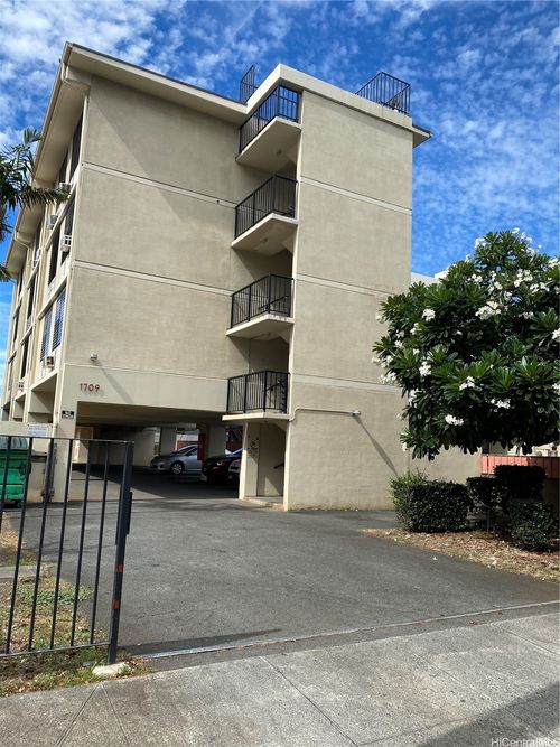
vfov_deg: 67.3
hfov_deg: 53.0
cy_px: 374
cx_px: 280
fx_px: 561
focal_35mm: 26
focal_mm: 4.25
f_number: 1.8
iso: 32
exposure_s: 1/1996
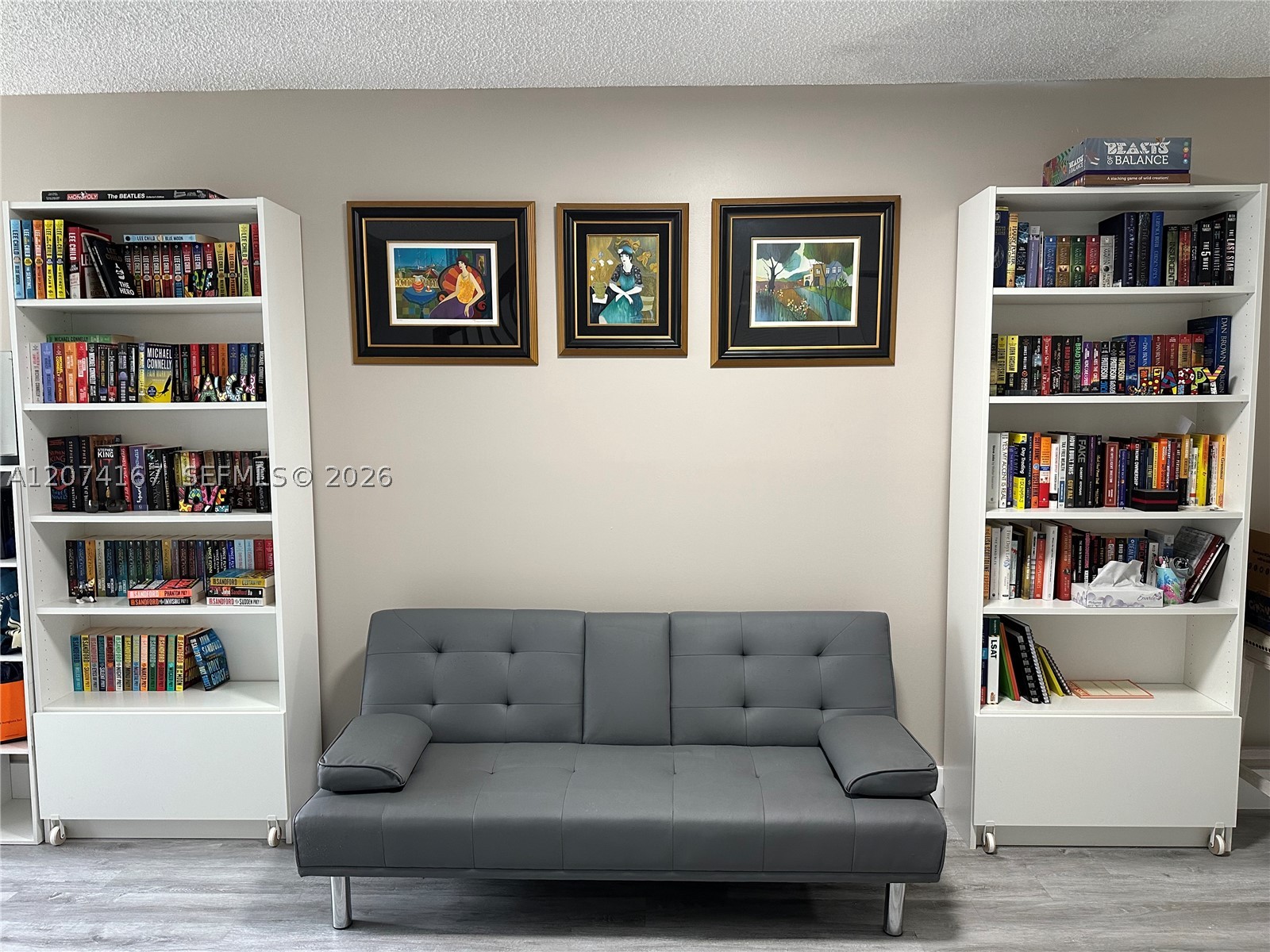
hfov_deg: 71.6
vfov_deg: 56.8
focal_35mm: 24
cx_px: 635
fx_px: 881
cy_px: 476
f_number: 1.78
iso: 250
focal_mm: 6.86
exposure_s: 1/73
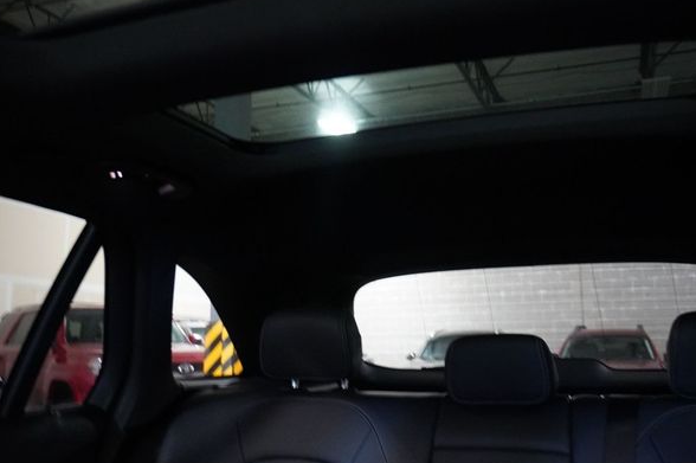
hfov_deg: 51.3
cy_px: 221
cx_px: 360
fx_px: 725
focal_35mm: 38
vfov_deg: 35.4
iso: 6400
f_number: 4
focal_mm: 23
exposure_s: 1/13
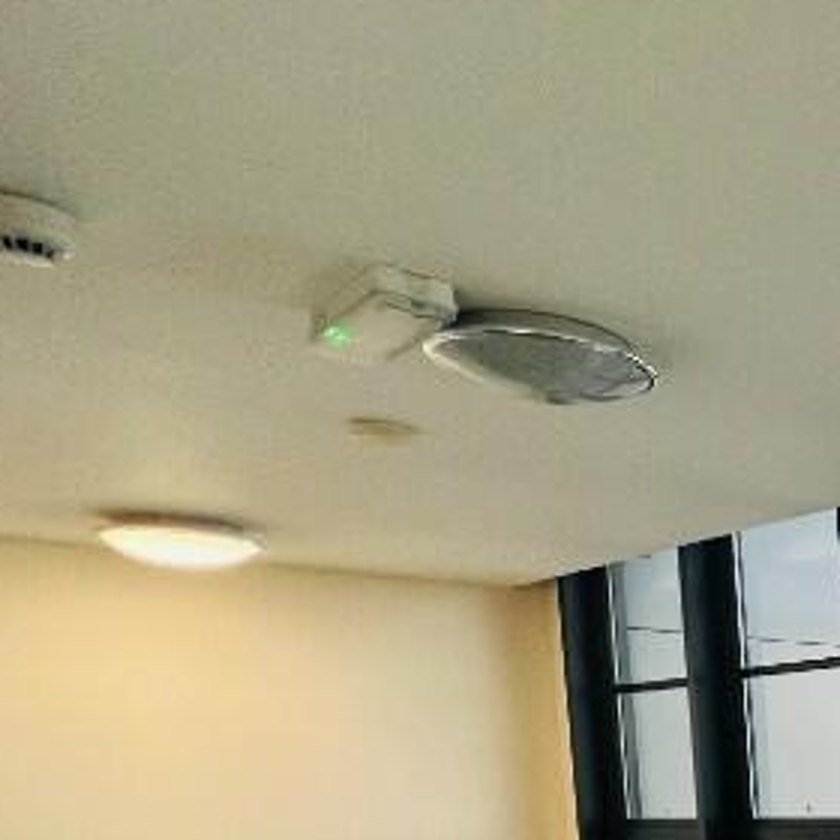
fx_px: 1153
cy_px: 891
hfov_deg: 25.2
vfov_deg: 35.2
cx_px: 1371
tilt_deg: -5.1
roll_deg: +1.1
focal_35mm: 42
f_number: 1.8
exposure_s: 1/100
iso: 40
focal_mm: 1.57
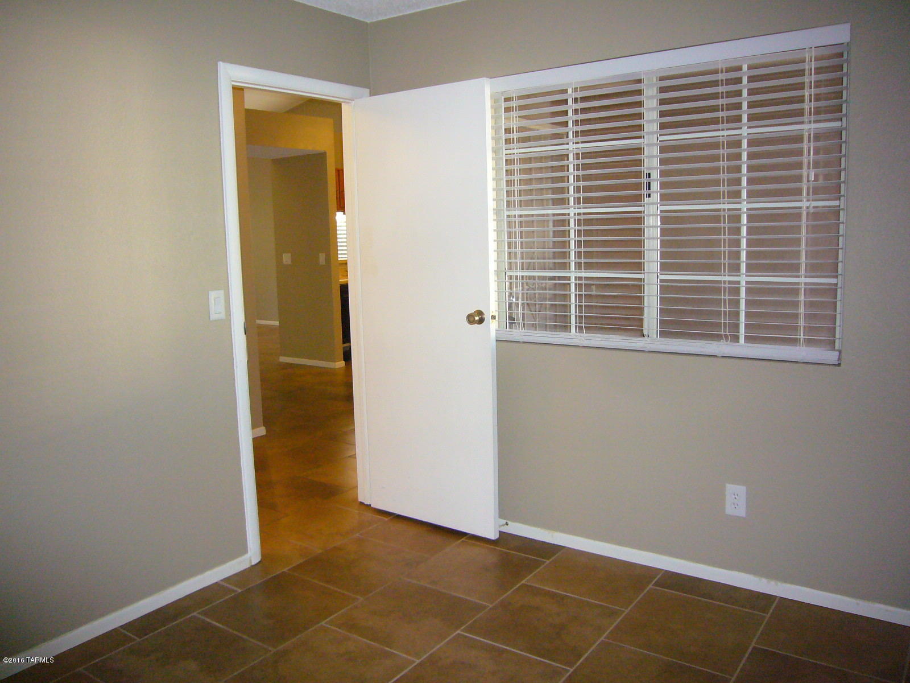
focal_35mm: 28
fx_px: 736
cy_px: 342
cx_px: 455
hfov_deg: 63.4
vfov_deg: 49.7
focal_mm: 4.6
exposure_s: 1/30
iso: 250
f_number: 2.8
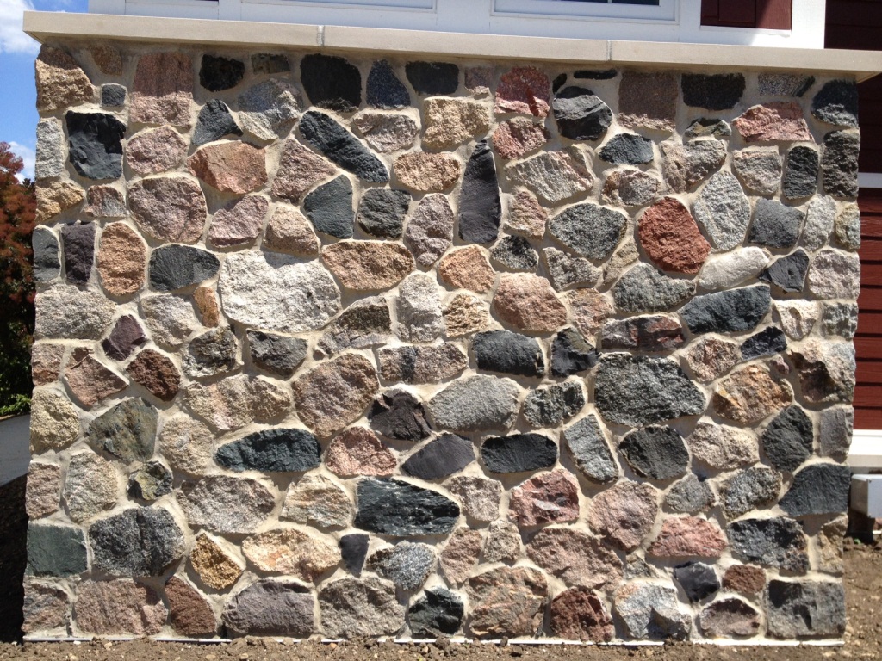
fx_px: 892
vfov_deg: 40.7
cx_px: 441
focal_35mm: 35
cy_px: 330
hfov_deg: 52.6
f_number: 2.4
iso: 64
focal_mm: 4.28
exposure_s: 1/1381
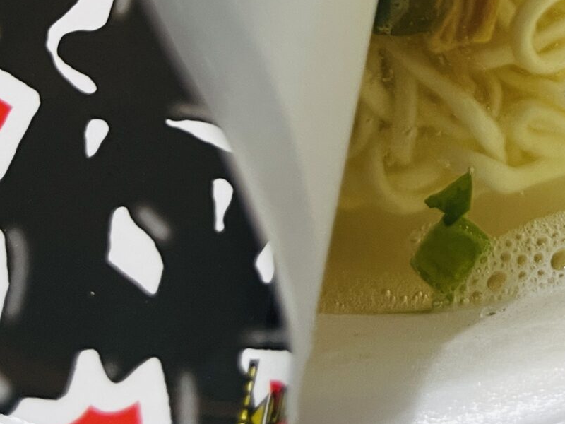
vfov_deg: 16.6
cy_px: -235
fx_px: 1306
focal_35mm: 80
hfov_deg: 23.2
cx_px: 587
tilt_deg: -57.5
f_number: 1.6
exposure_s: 1/50
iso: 80
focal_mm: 5.1
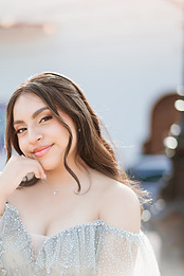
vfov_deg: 20.4
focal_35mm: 100
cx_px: 52
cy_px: 180
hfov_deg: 13.6
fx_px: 767
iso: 100
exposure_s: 1/2500
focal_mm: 58
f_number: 1.4
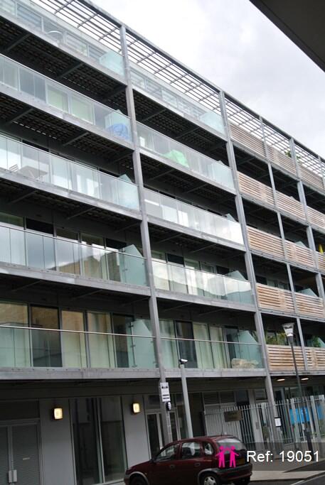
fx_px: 594
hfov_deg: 30.6
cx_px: 162
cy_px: 242
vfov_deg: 44.5
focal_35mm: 44
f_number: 4.2
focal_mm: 16.3
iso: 100
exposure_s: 1/160
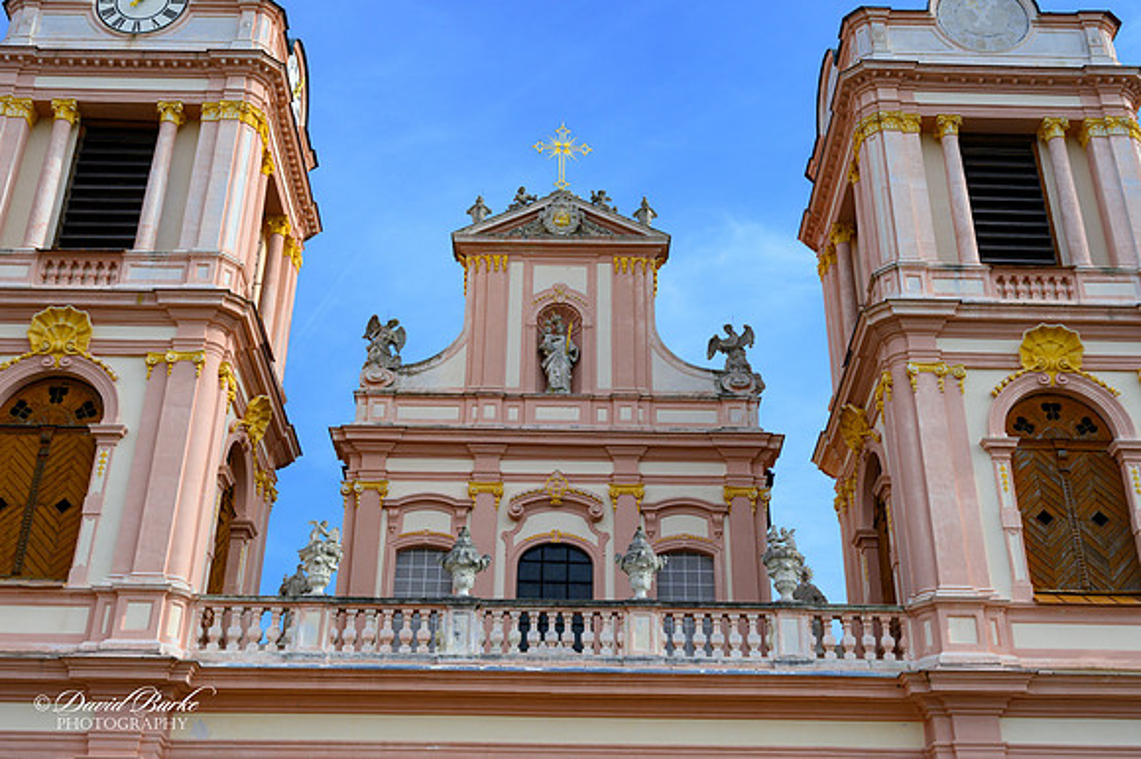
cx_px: 570
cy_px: 380
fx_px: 1425
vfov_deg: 29.8
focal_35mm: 45
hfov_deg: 43.6
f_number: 8
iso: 90
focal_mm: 30
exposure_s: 1/250
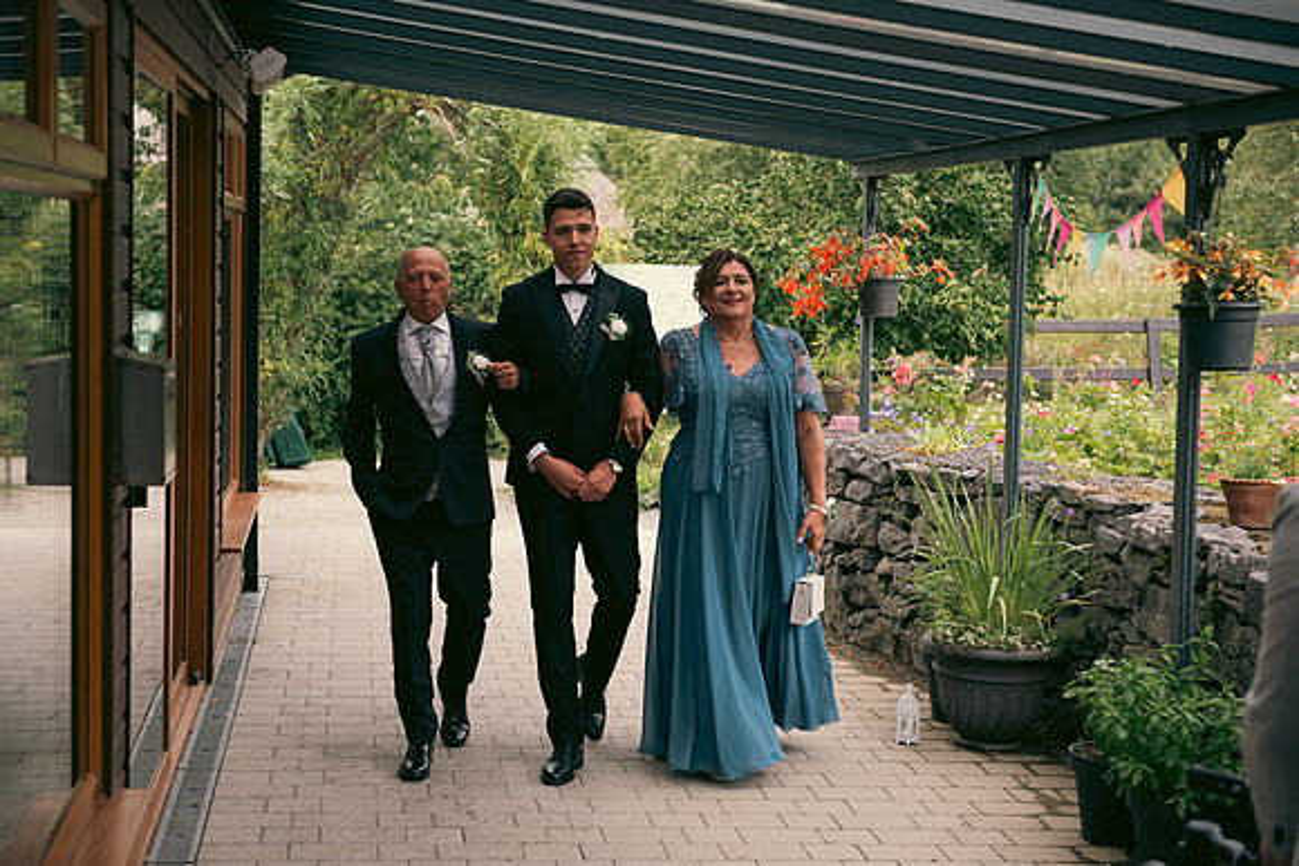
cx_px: 650
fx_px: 2165
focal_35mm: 60
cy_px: 433
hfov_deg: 33.4
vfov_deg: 22.6
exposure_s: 1/200
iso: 250
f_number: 3.5
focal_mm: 60
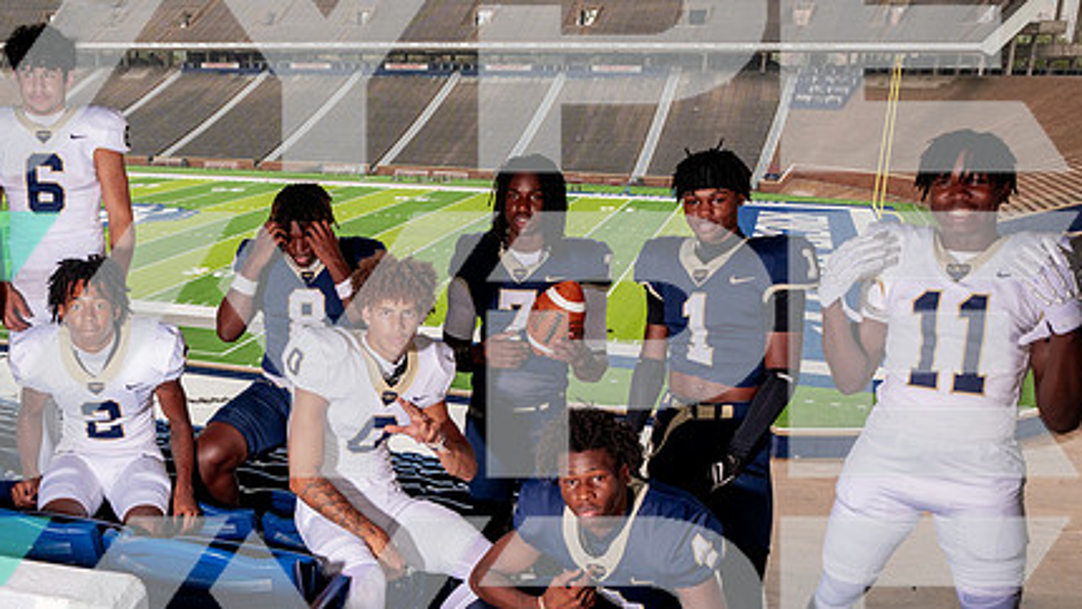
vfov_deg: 32.8
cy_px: 346
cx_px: 438
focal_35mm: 36
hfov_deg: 54.9
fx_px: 1033
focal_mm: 24
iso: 640
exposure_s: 1/200
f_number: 7.1
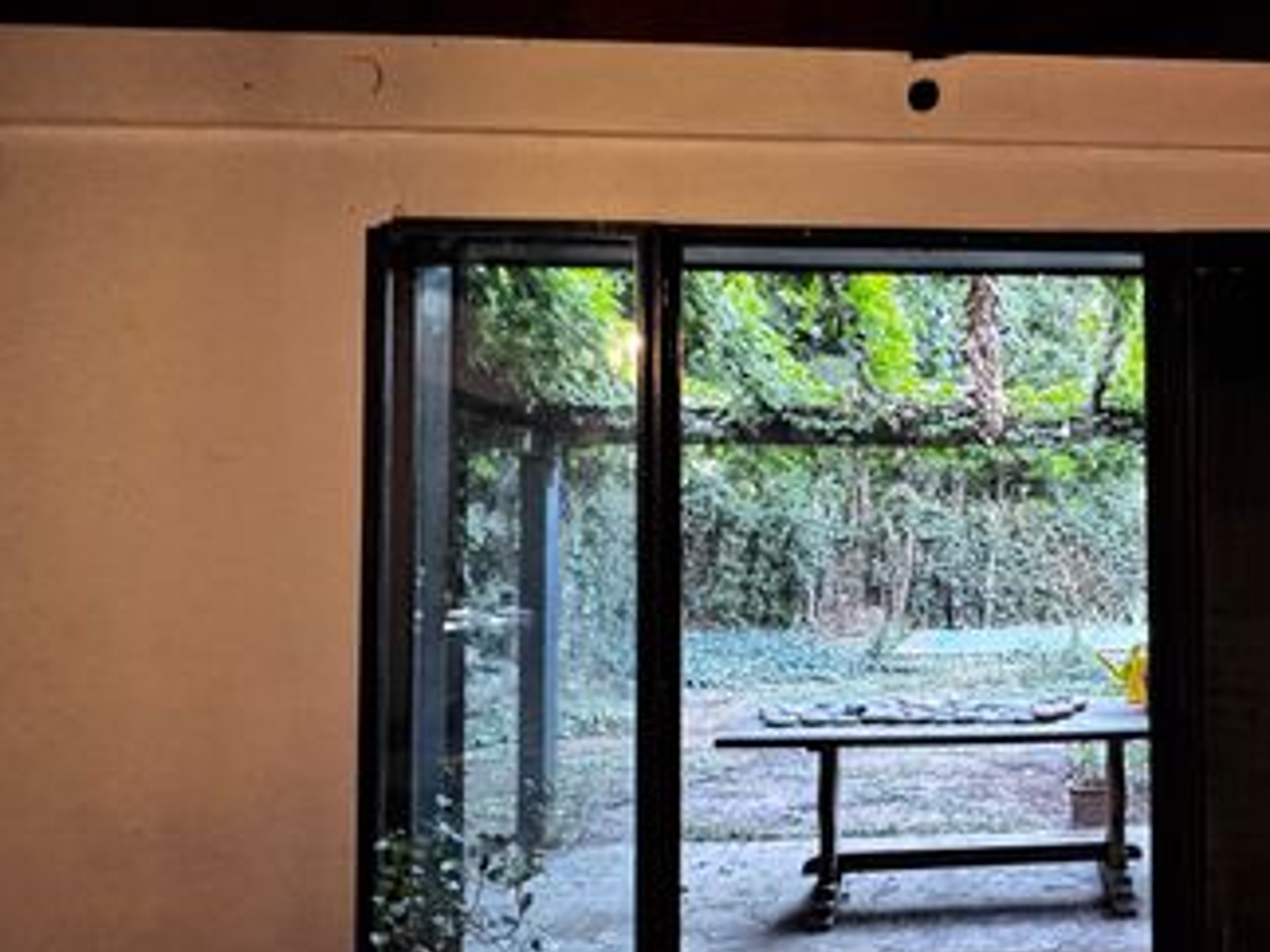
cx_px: 1077
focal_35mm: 26
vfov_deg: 52.9
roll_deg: -0.3
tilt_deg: +1.4
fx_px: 954
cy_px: 523
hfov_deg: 59.9
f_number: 2.2
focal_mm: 2.22
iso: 800
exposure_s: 1/50
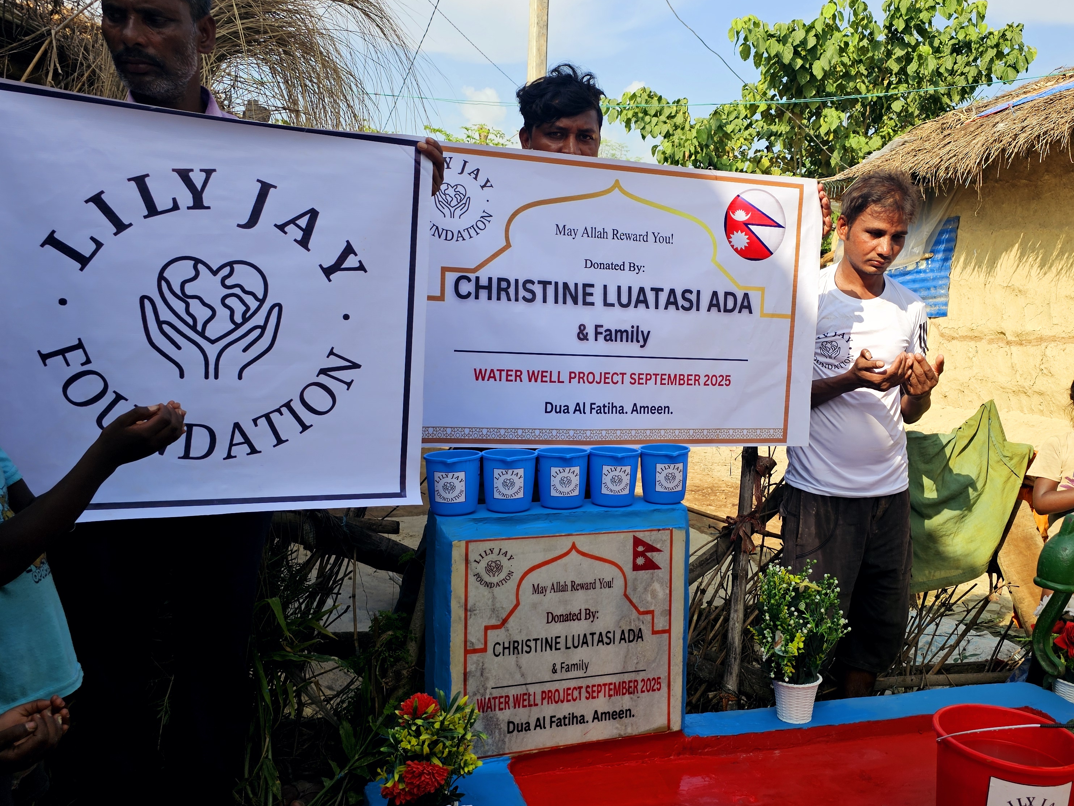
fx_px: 962
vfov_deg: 45.4
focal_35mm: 31
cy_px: 402
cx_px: 643
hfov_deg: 57.9
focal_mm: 6.3
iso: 10
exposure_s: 1/415
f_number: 1.7
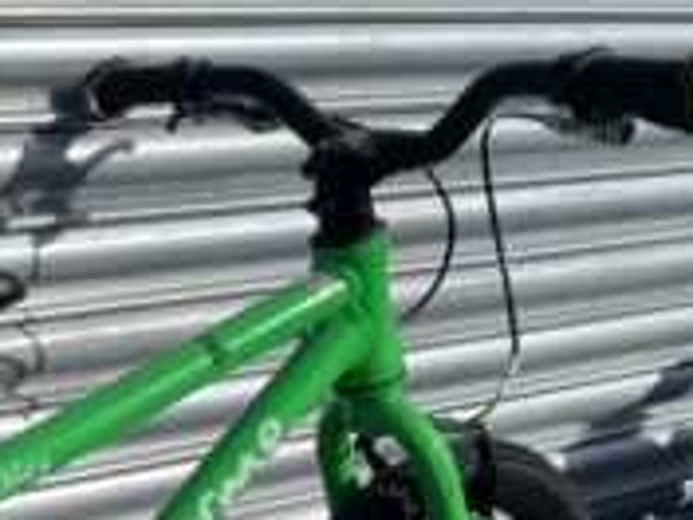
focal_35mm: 71
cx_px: -134
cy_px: 607
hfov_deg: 24.8
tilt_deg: -24.1
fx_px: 1421
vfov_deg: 19.6
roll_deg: -1.1
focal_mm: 4.2
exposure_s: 1/6897
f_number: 1.6
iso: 32
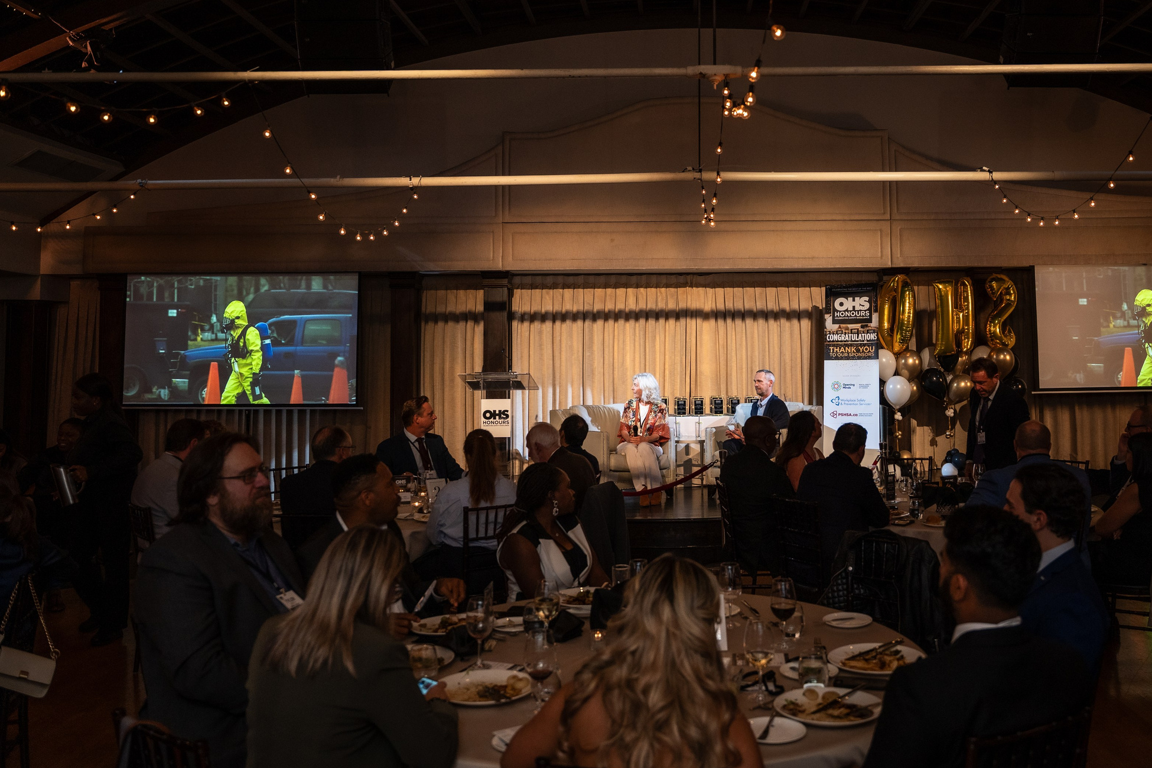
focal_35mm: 32
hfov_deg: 58.3
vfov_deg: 40.8
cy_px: 287
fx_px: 1024
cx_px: 685
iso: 800
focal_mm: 24
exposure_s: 1/160
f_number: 2.8
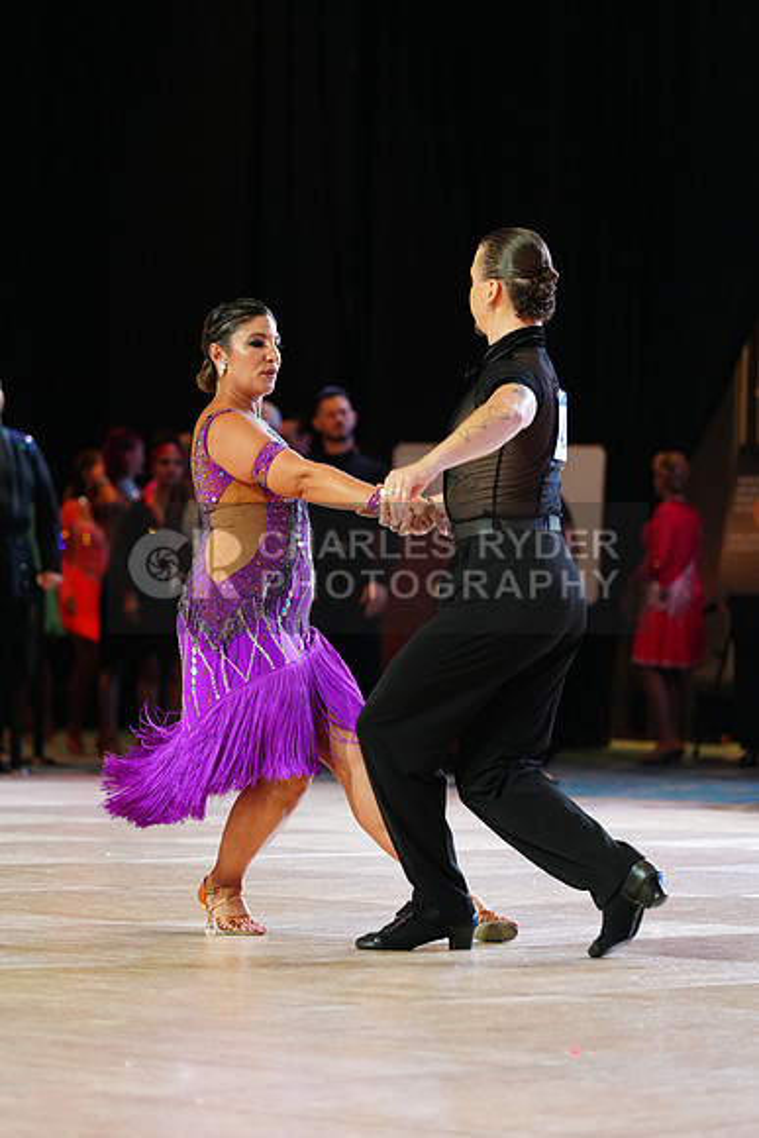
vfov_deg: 11.8
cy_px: 569
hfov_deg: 7.9
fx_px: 5499
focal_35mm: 174
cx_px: 380
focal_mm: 174
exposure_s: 1/250
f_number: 4
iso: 2500
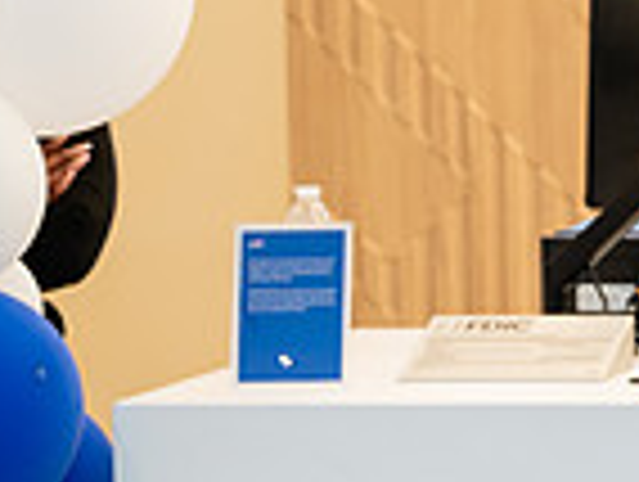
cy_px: 173
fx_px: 4530
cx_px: 1257
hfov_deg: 7.7
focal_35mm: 245
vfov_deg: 6.1
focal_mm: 60
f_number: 4
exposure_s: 1/160
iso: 400
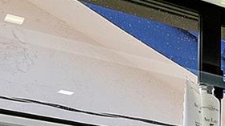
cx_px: 505
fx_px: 686
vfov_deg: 9.3
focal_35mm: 115
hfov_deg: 14.2
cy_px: 313
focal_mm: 10
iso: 160
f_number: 11
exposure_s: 1/15
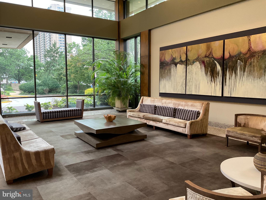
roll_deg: -0.5
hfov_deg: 61.7
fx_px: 223
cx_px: 133
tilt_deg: -4.6
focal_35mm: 29
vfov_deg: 48.2
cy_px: 100
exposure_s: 1/60
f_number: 1.8
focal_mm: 3
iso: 160
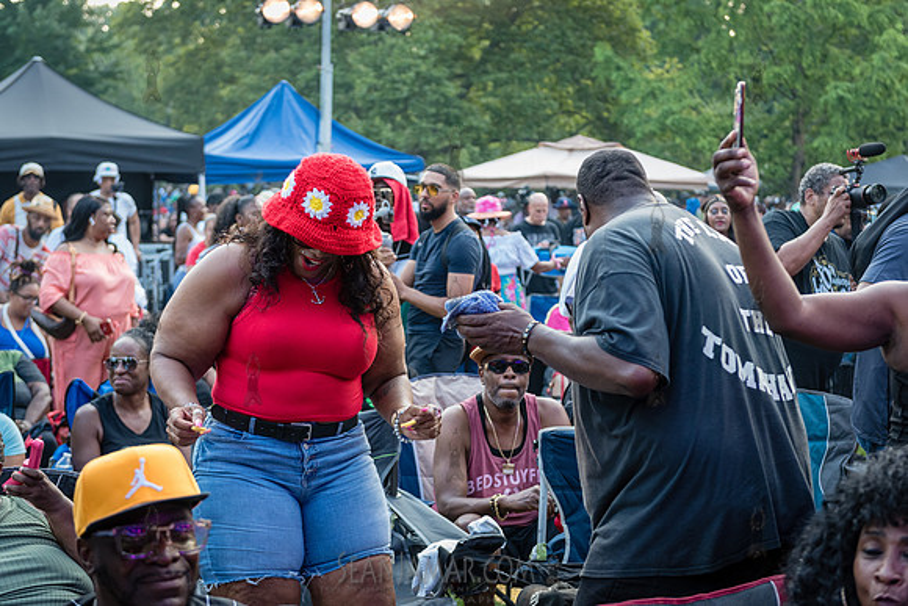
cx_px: 454
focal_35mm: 60
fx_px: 1514
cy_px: 303
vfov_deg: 22.6
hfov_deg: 33.4
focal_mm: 60
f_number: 3.5
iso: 1000
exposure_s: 1/400
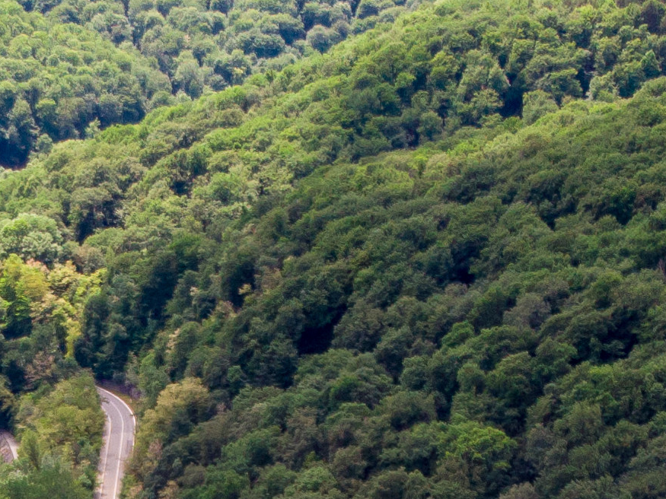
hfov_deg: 17.6
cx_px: 156
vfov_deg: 12.3
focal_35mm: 111
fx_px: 2135
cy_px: 889
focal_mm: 4.5
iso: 100
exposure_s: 1/300
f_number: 2.8
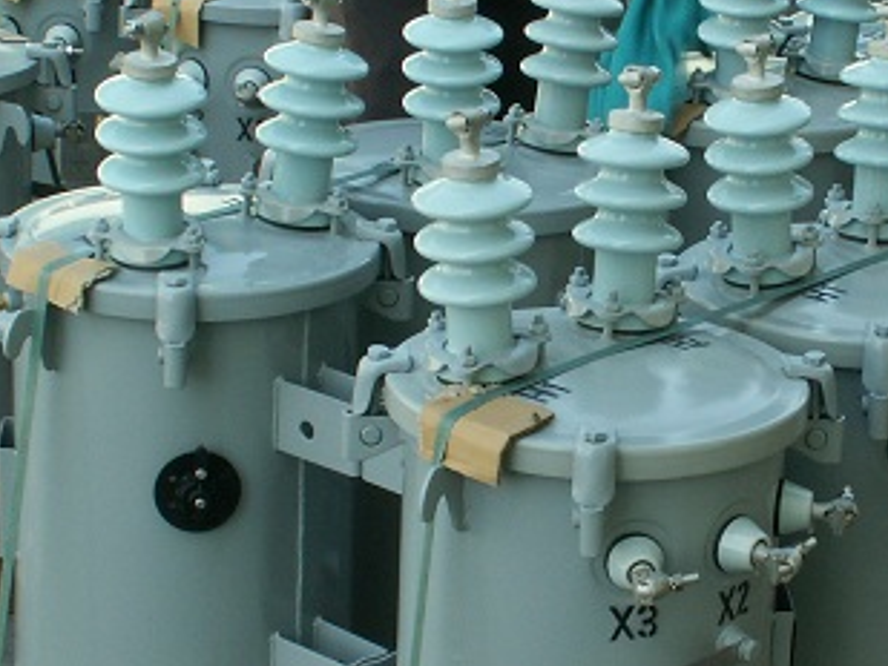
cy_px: 317
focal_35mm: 120
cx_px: 790
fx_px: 3080
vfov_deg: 12.4
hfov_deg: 16.2
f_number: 7.1
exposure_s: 1/50
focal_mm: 8.79
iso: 50
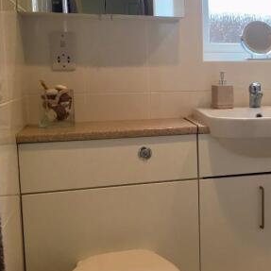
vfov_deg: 32.8
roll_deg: -0.3
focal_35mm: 52
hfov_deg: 30.6
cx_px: 268
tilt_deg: -6.7
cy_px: 121
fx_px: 461
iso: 25
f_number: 2.2
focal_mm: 4.15
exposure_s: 1/33
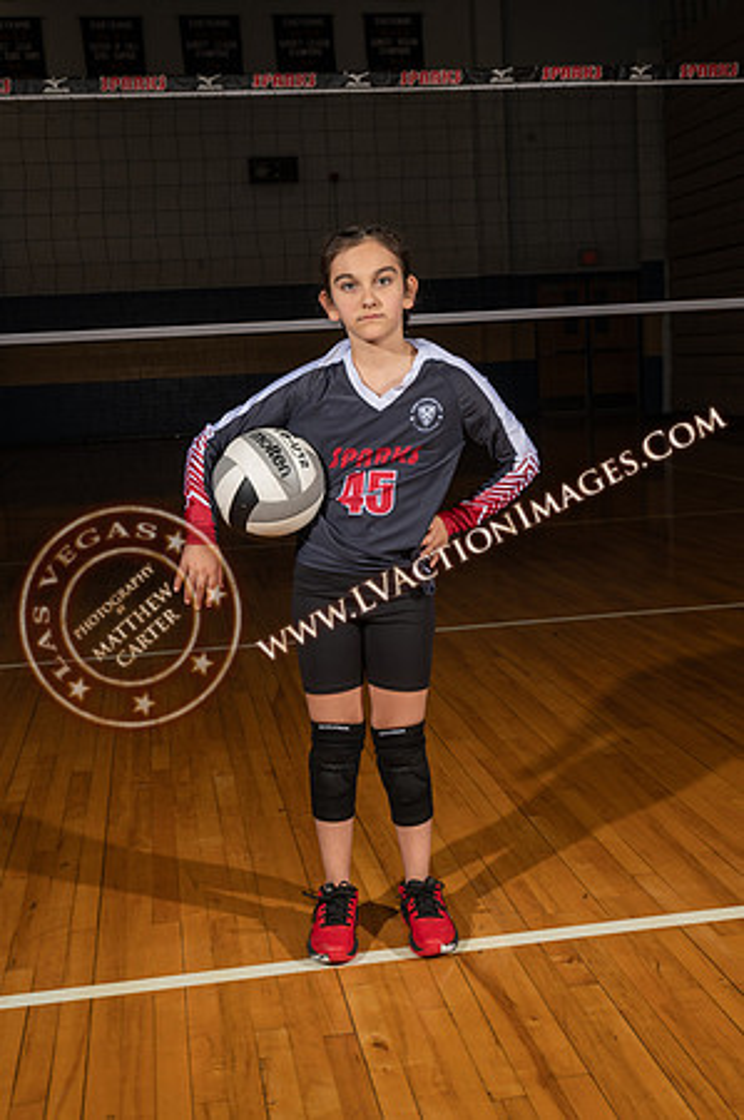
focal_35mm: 44
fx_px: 1367
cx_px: 372
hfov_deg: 30.4
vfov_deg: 44.5
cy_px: 560
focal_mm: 44
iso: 160
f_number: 8
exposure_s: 1/160
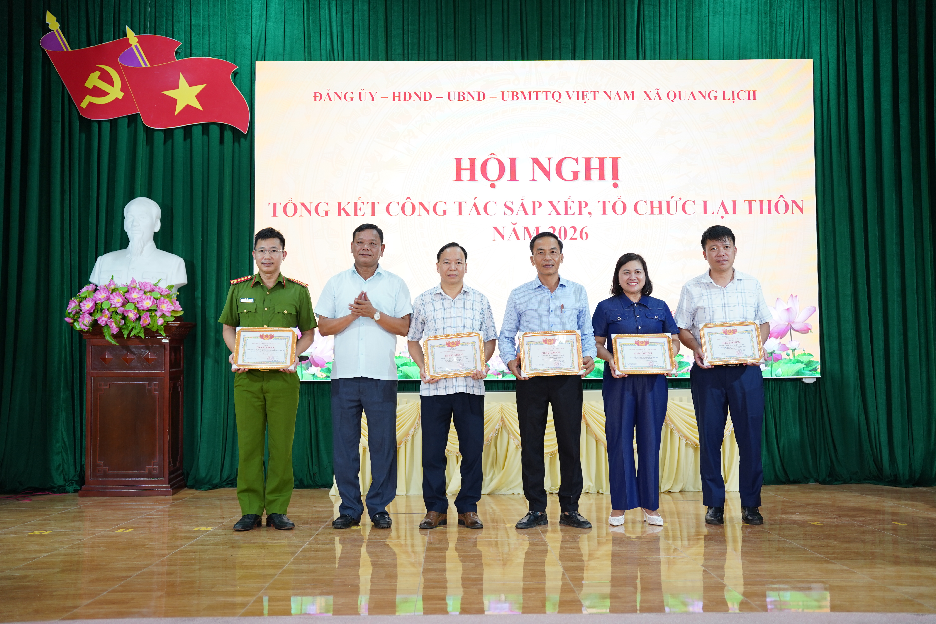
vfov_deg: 32.5
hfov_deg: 47.2
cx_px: 468
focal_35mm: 41
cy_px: 312
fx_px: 1071
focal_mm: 41.2
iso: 400
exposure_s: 1/50
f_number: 2.8
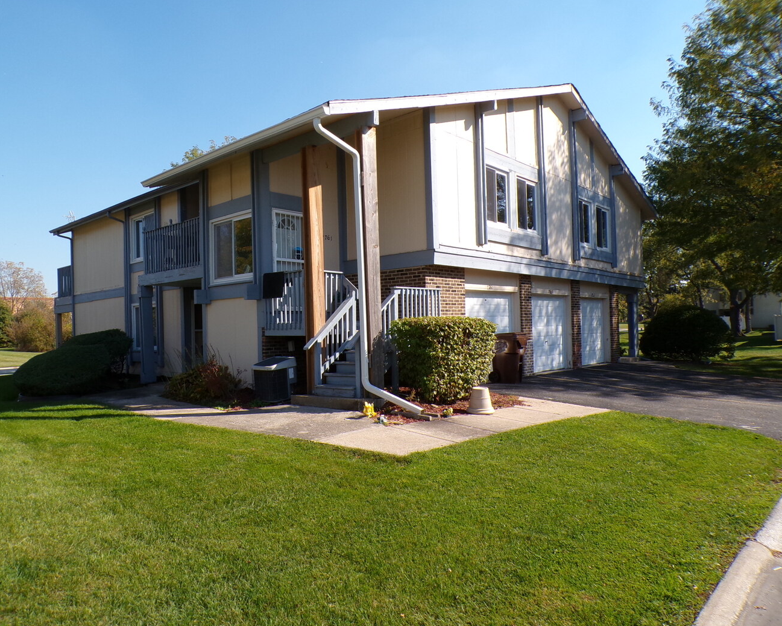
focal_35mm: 26
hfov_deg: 66.0
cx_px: 365
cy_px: 308
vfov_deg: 54.9
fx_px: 602
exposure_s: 1/480
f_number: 4.4
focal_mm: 4.3
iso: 100
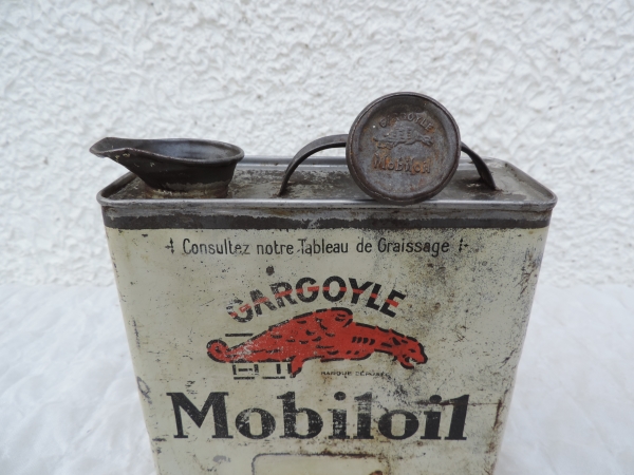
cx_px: 317
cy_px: 238
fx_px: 440
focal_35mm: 24
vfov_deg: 56.8
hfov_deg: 71.6
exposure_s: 1/80
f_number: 3
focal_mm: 4.3
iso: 80
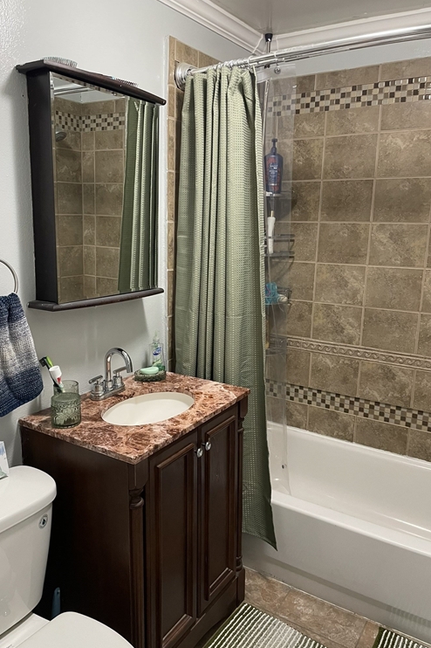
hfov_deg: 46.2
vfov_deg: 65.5
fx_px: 503
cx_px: 187
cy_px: 326
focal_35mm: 28
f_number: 1.6
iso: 250
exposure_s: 1/60
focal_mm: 4.2
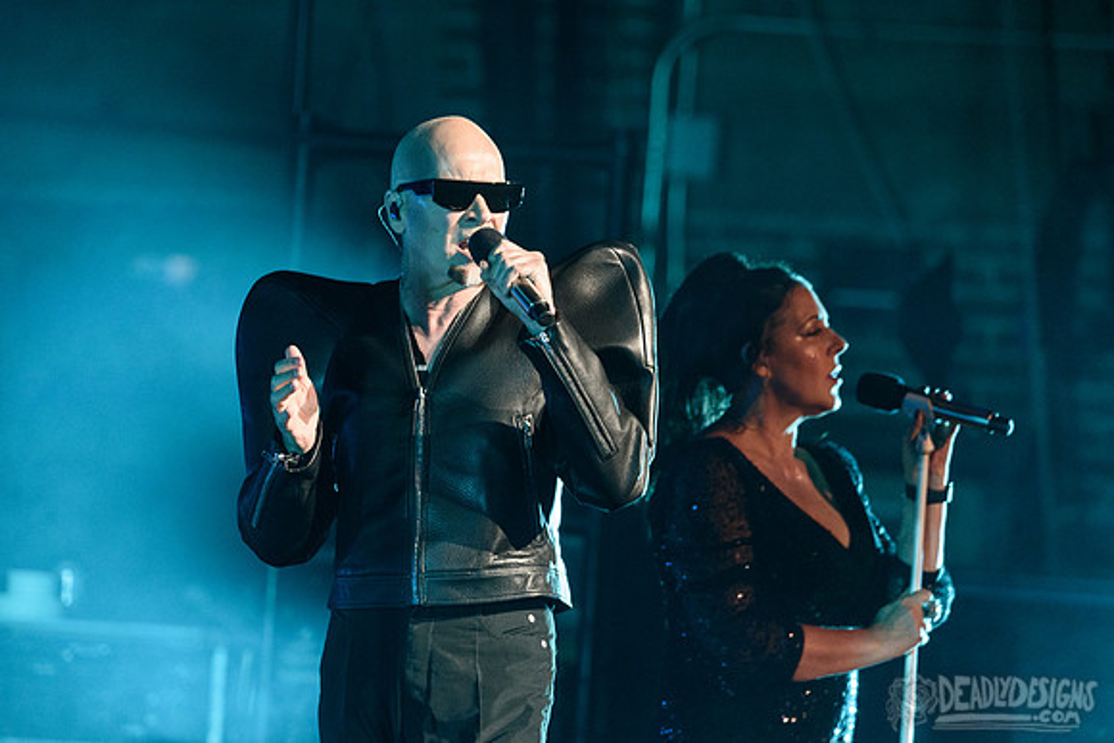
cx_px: 519
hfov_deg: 4.2
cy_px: 332
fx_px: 15069
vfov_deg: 2.8
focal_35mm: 487
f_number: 6
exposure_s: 1/250
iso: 4000
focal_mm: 440
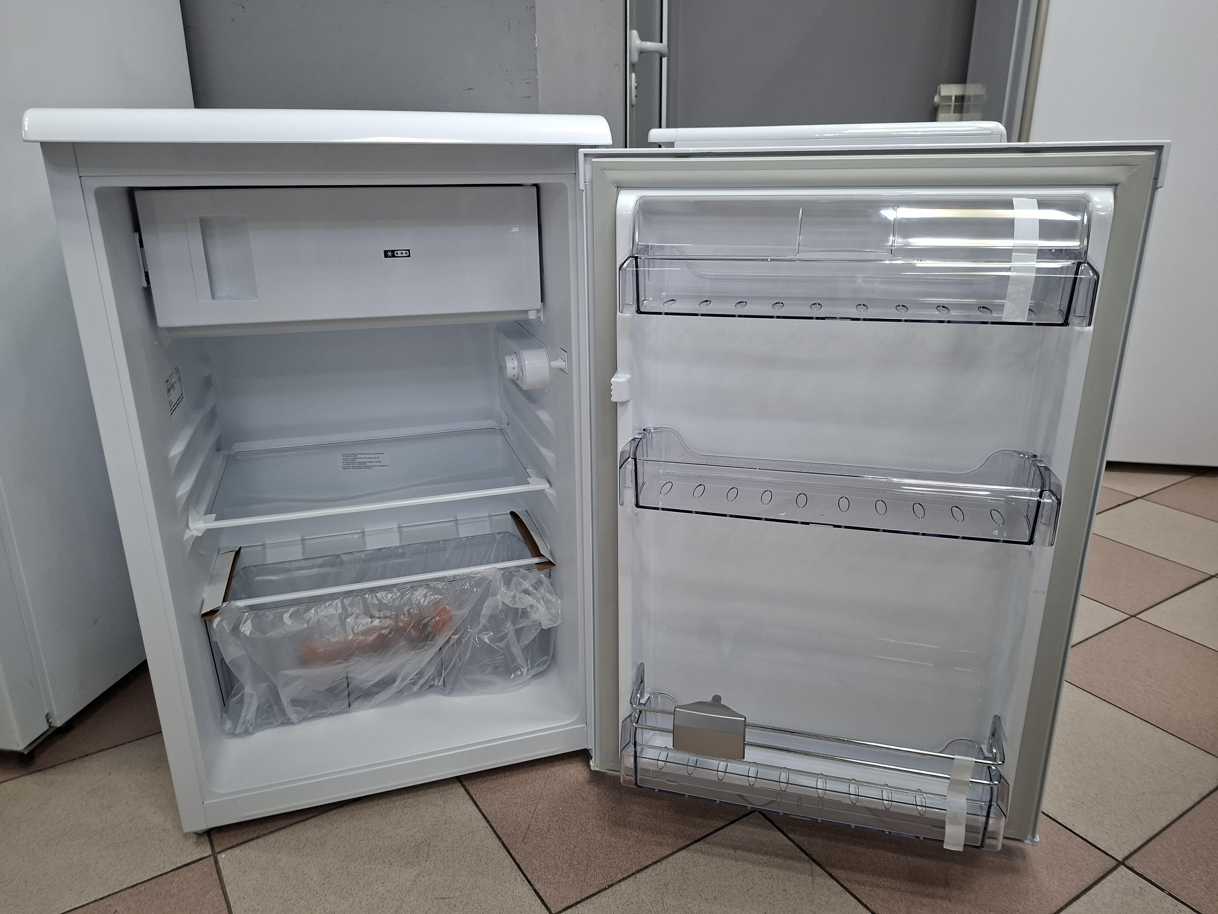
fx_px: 809
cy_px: 457
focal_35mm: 23
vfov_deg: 58.9
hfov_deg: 73.9
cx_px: 609
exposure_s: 1/50
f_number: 1.8
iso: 200
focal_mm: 5.54
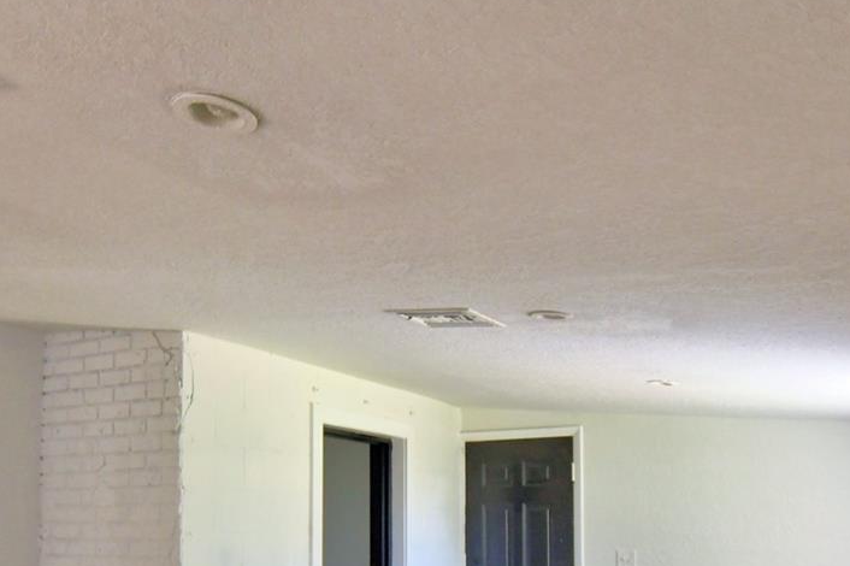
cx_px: 423
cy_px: 491
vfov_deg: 36.8
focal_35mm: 34
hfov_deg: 55.8
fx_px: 802
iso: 400
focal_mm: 10
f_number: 4.5
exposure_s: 1/30
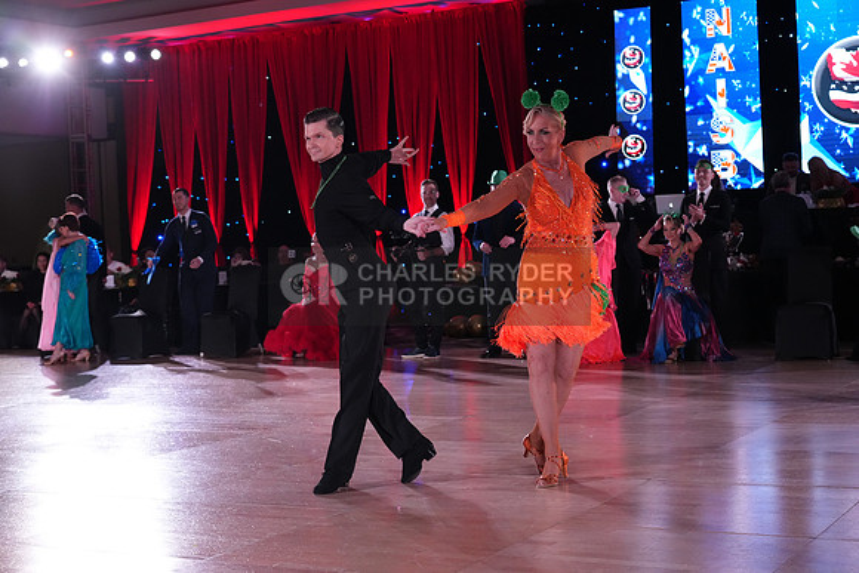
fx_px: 1336
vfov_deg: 24.2
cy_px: 286
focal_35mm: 56
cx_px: 430
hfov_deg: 35.6
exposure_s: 1/400
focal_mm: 56
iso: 4000
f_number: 4.5
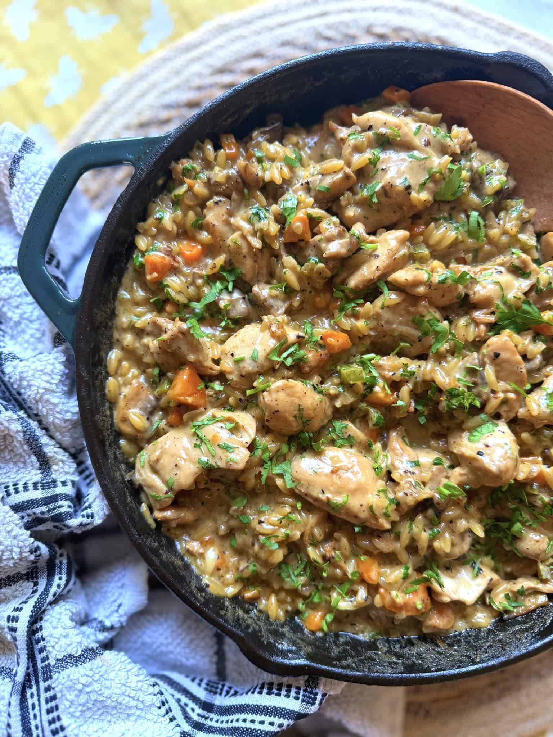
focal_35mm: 24
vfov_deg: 71.6
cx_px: 276
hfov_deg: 56.8
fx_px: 511
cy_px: 368
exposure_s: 1/60
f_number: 1.8
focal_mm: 6.8
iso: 250
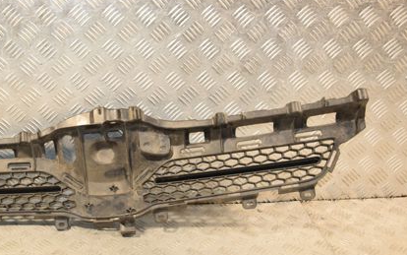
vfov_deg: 24.9
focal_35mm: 52
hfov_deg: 37.8
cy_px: 133
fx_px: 577
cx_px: 97
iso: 800
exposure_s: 1/200
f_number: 5
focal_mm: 22
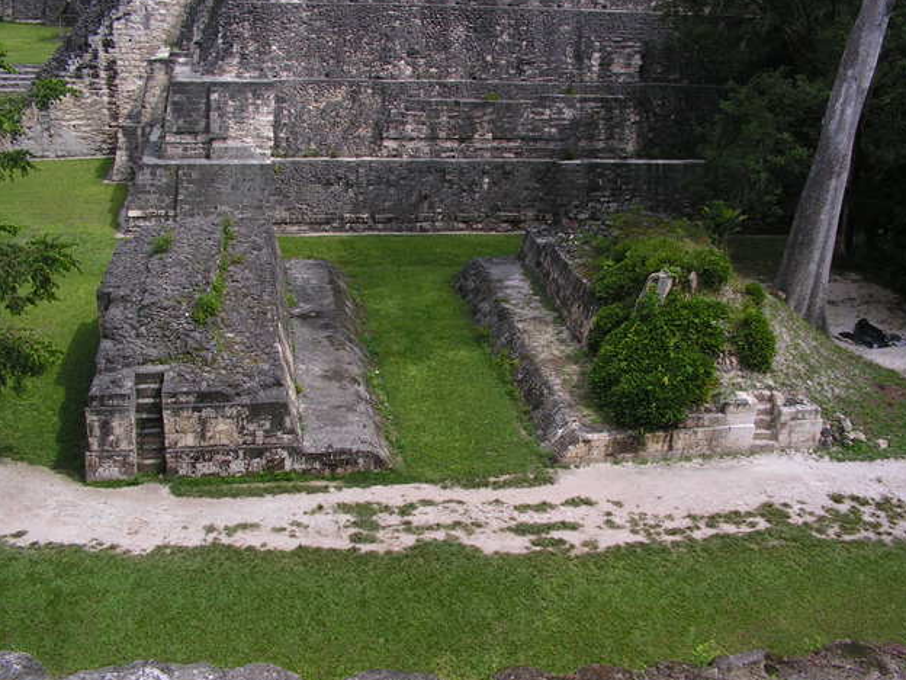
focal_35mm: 39
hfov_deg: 47.9
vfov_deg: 36.8
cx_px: 460
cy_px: 341
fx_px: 1021
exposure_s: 1/400
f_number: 4.8
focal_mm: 6.4
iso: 64
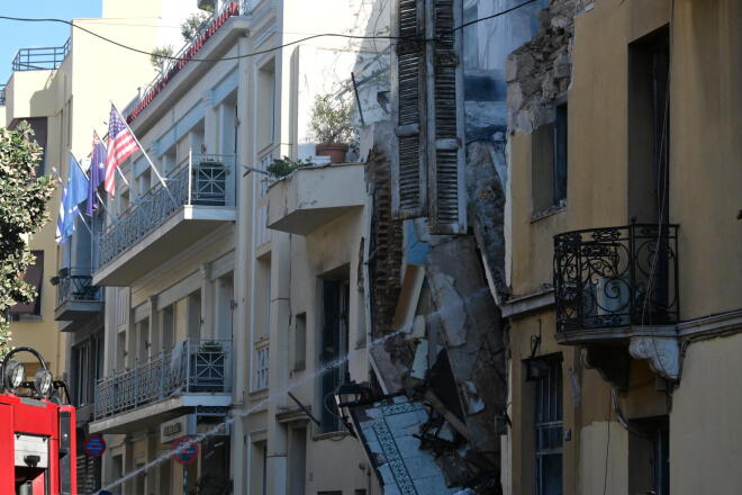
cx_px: 371
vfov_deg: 11.0
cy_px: 248
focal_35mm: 125
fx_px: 2576
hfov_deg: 16.4
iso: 6400
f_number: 14
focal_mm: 125
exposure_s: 1/2500
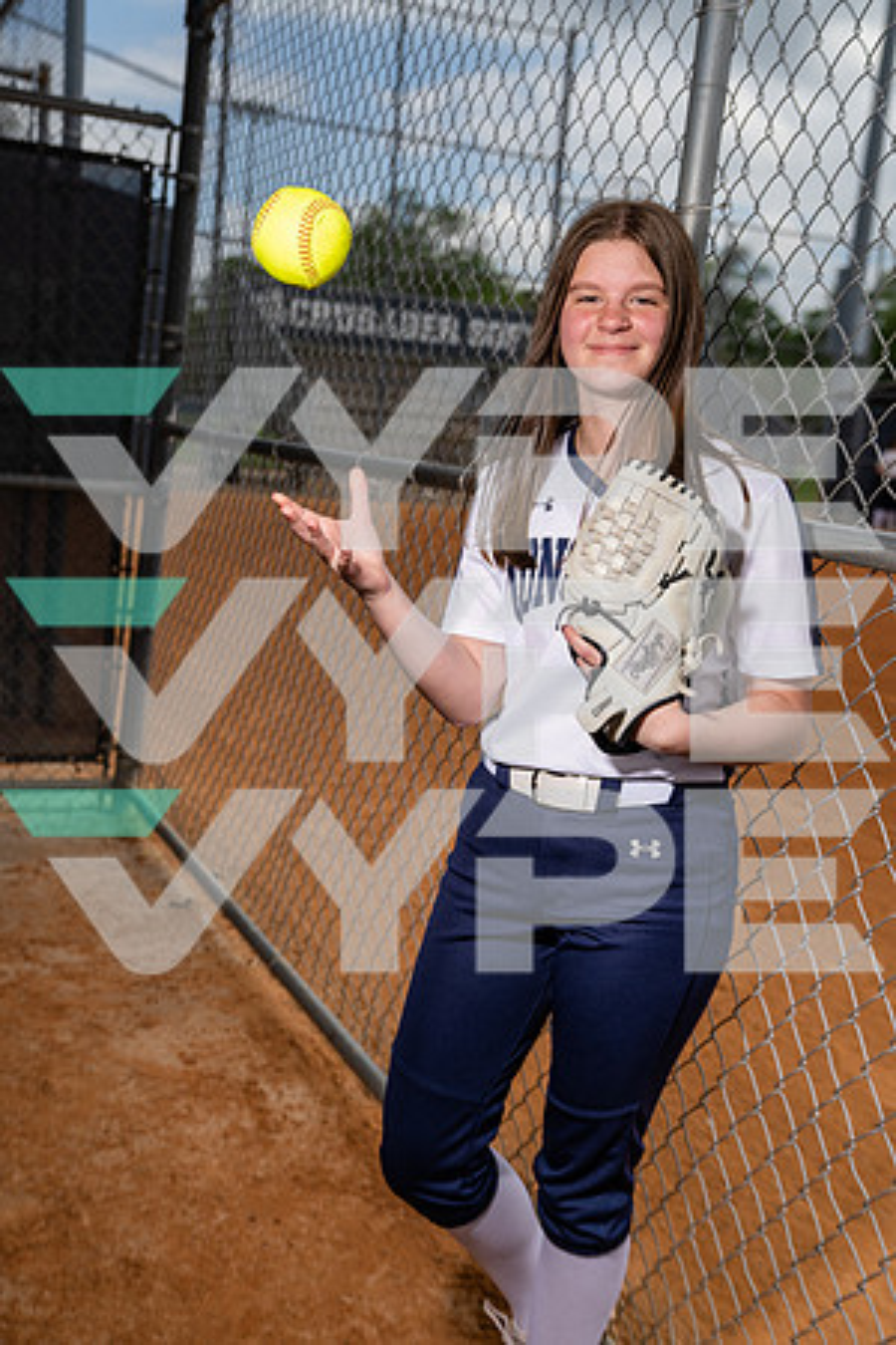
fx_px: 1531
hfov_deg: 32.6
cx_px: 448
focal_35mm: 41
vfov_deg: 47.4
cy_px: 672
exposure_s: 1/1250
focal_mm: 41
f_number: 4
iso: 100
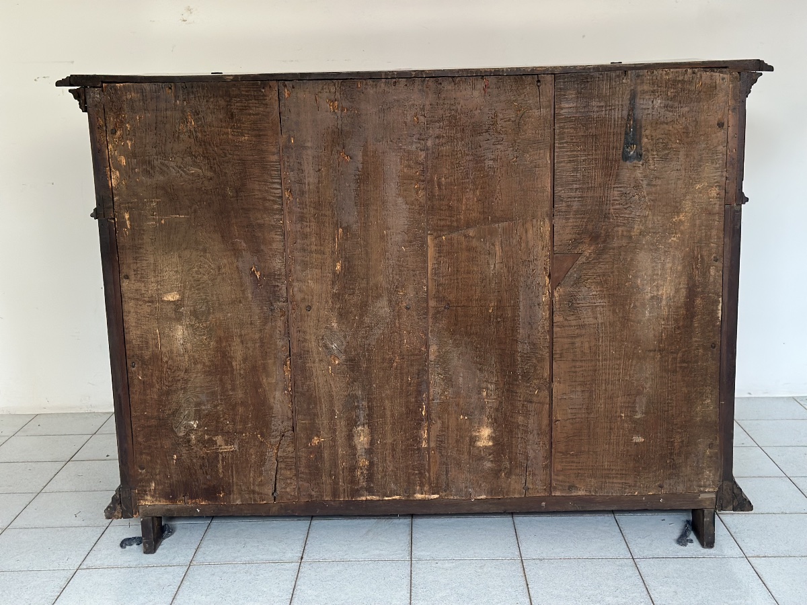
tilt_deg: -11.2
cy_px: 302
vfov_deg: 30.3
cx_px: 404
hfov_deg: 39.7
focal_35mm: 48
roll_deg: +2.2
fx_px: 1119
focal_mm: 6.86
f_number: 1.78
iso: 250
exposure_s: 1/60
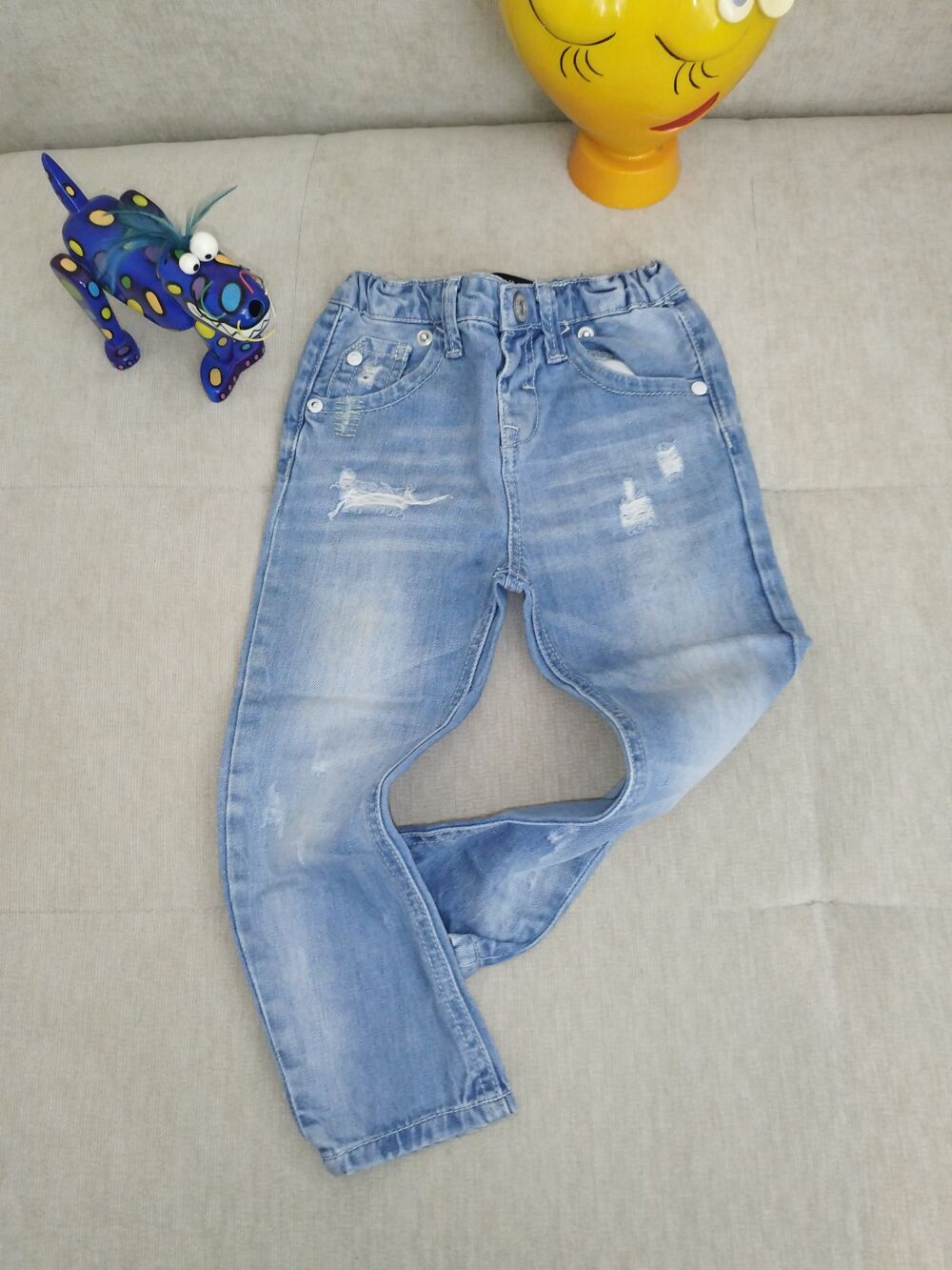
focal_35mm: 25
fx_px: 917
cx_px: 476
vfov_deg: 69.4
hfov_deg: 54.9
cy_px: 635
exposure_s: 1/33.3
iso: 800
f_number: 1.89
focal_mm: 5.95
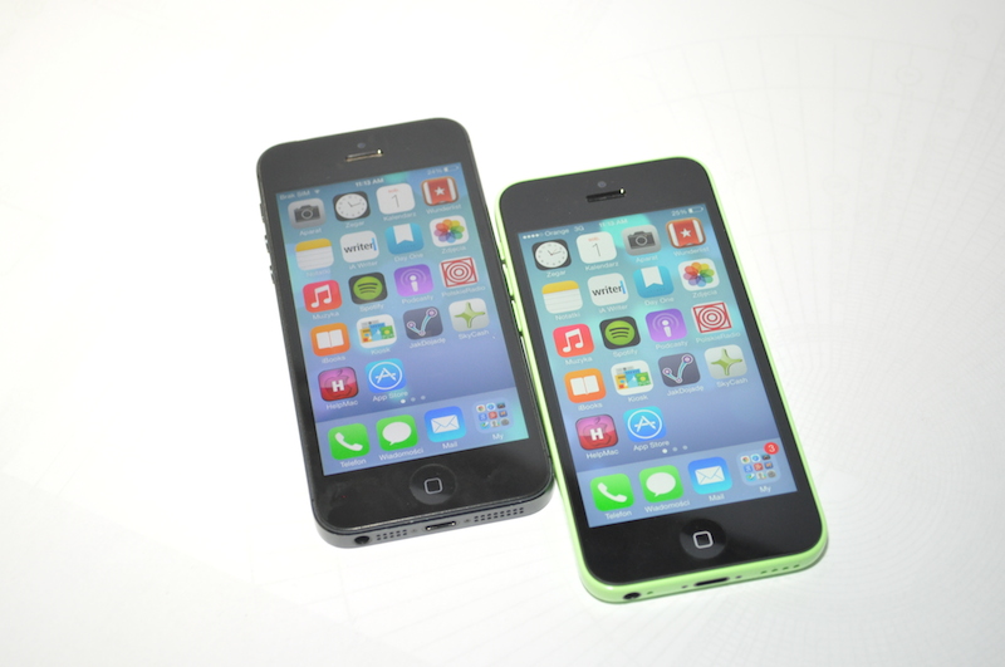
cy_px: 334
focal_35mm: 68
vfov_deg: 20.1
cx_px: 502
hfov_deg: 29.9
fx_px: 1882
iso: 800
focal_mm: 45
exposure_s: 1/60
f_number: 5.3
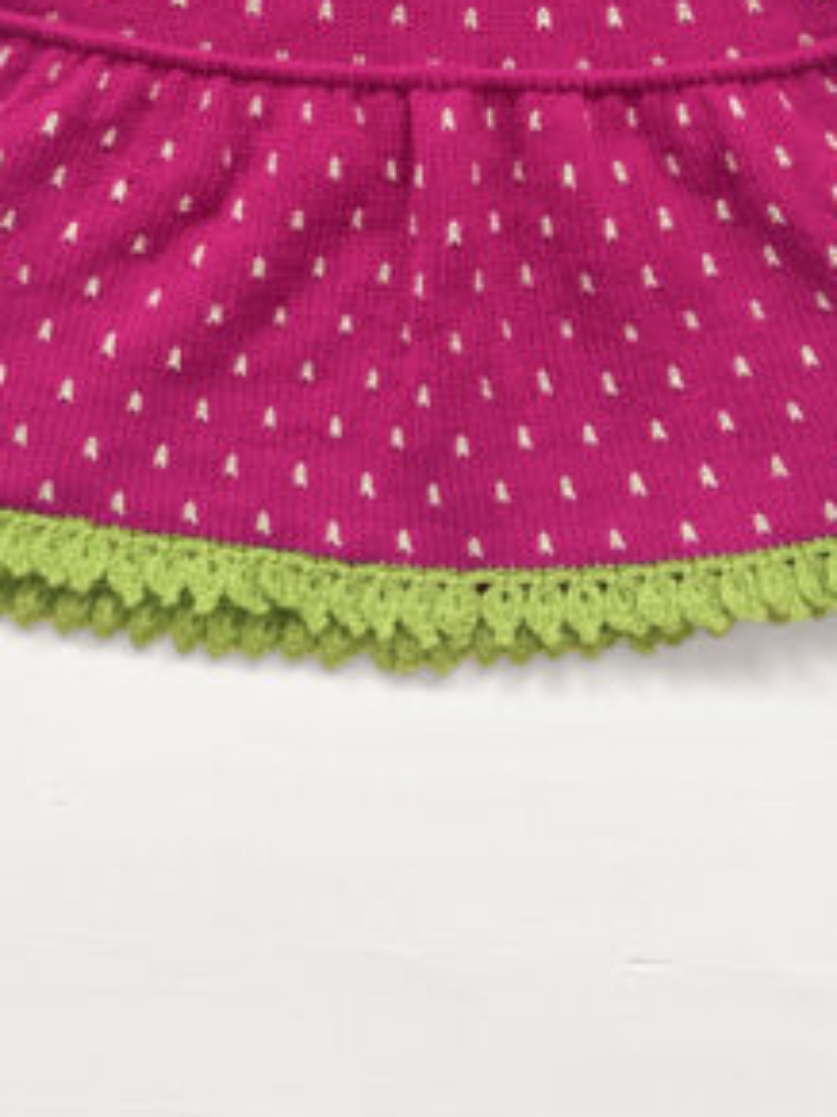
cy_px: -54
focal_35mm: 66
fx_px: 2129
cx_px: 442
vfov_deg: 27.4
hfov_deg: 22.2
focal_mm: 6.76
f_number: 1.78
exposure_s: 1/121
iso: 80
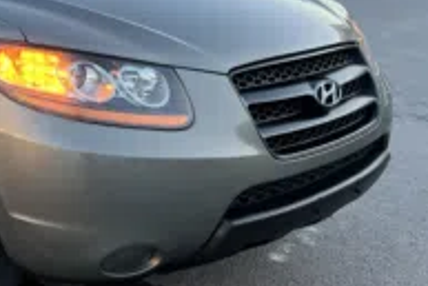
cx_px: 27
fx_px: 666
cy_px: 75
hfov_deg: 33.4
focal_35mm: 56
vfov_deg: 24.0
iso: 250
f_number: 1.5
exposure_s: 1/50
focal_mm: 5.7
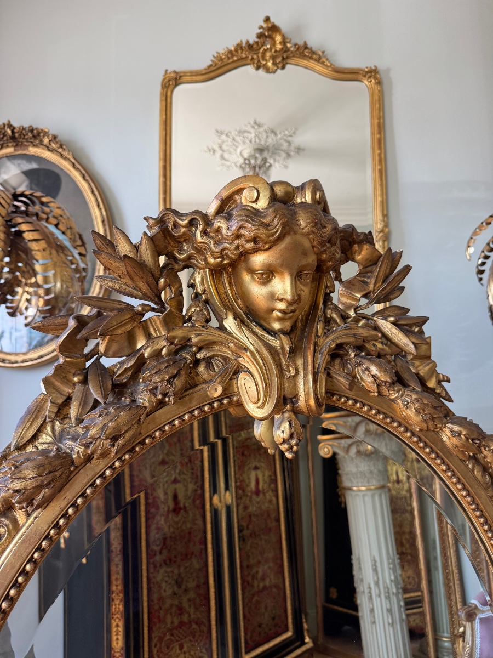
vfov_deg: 71.6
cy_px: 329
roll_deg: +0.5
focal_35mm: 24
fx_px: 456
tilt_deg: +4.2
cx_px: 246
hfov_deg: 56.8
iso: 200
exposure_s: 1/121
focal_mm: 6.76
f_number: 1.78
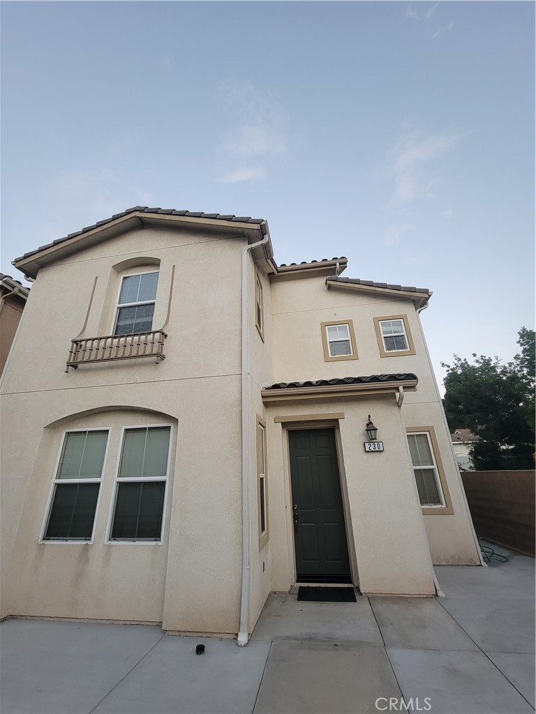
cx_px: 268
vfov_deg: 106.2
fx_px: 268
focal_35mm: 13
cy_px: 357
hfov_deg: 89.9
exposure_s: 1/60
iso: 125
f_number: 2.2
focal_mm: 2.2
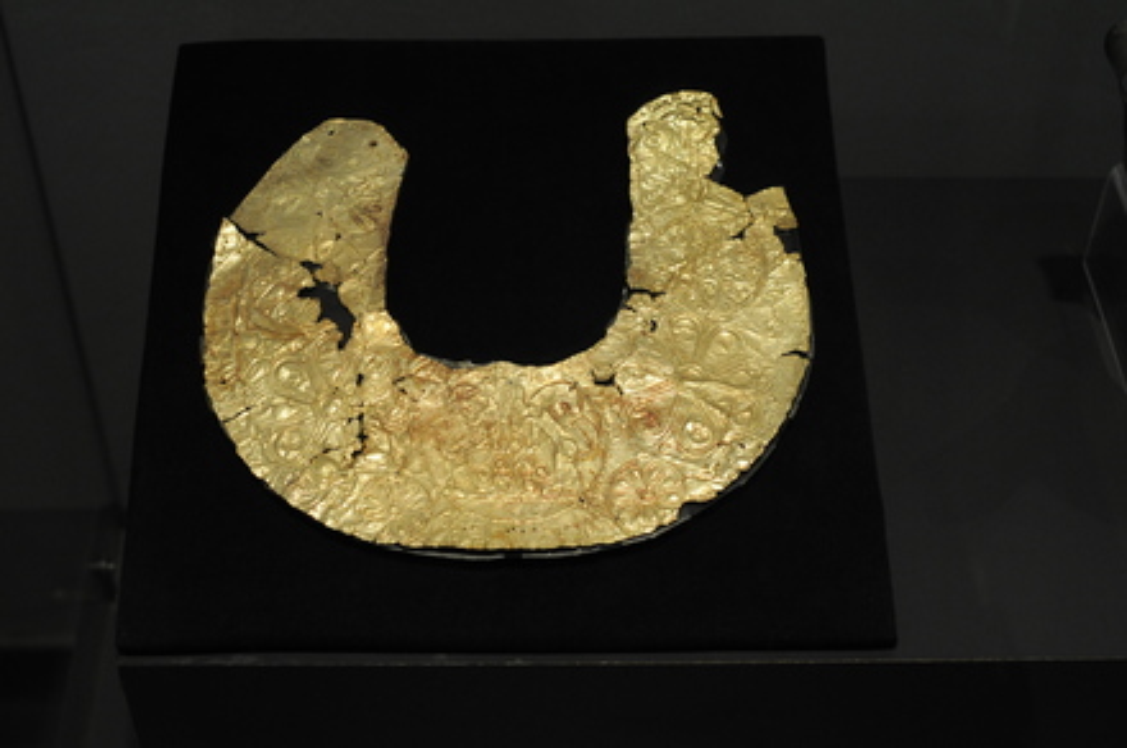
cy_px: 374
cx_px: 564
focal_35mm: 52
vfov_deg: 25.7
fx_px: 1641
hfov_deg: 37.9
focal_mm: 35
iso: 1000
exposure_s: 1/100
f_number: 5
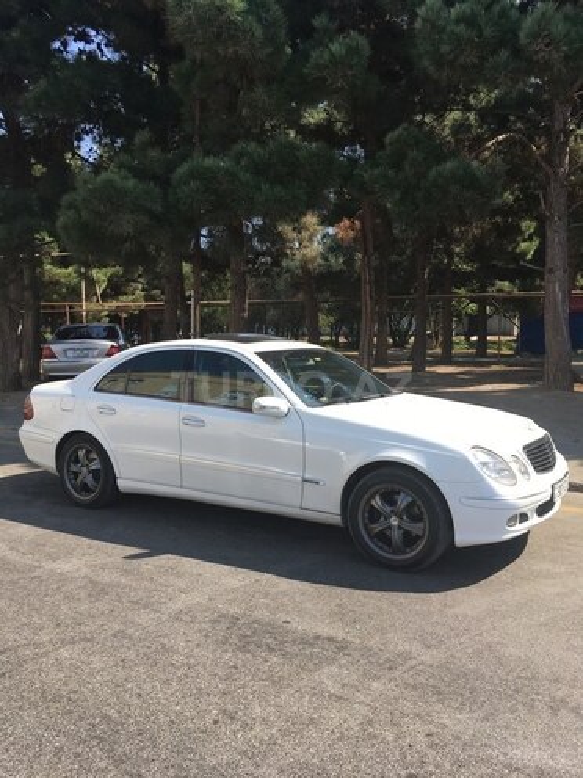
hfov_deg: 48.2
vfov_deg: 61.7
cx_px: 292
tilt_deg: -7.0
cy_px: 389
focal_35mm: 29
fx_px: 651
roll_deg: -0.1
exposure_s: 1/651
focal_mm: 4.15
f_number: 2.2
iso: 25
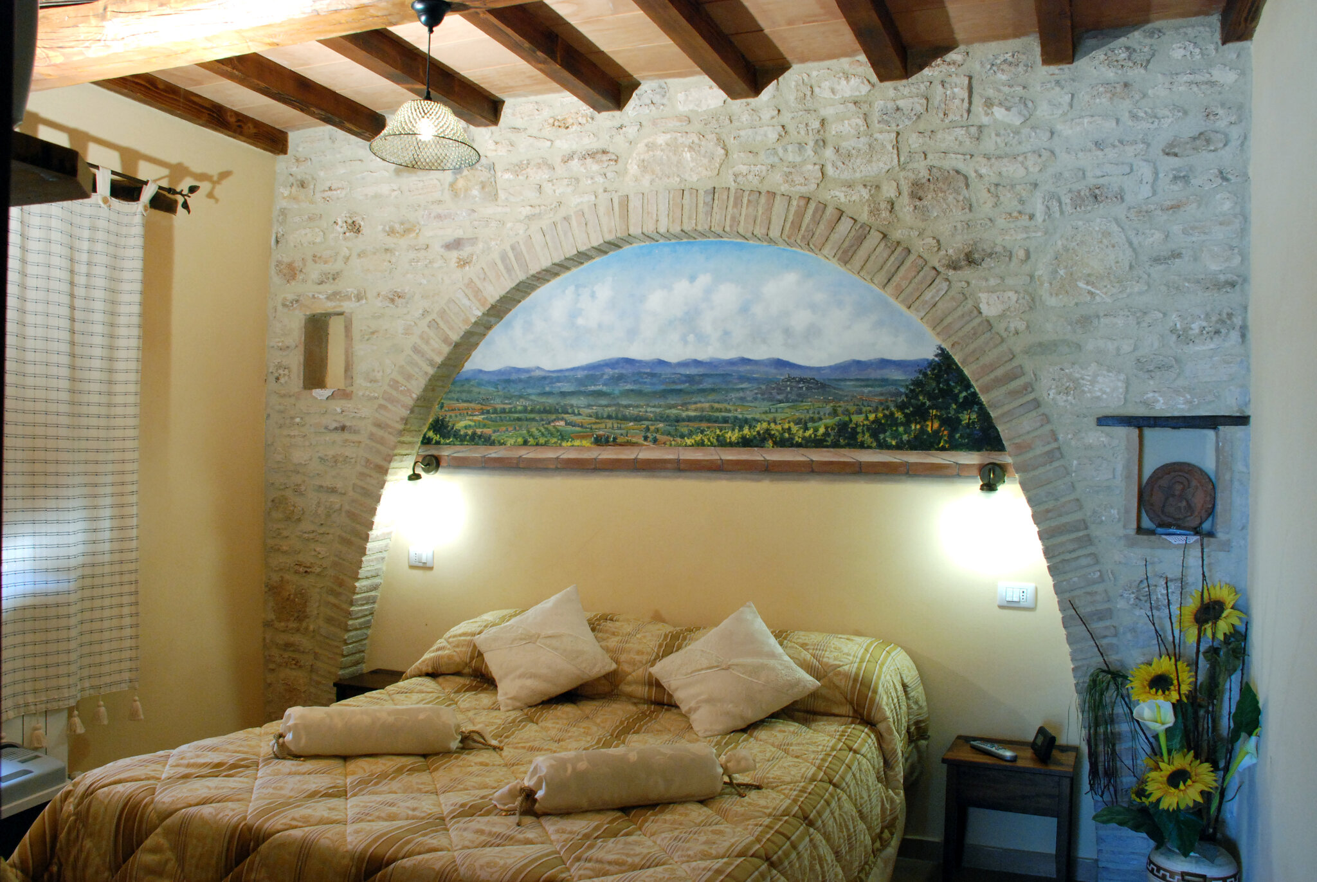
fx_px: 989
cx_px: 658
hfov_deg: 67.3
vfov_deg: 48.1
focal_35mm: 27
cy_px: 441
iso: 1000
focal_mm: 18
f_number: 9
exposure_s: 1/15
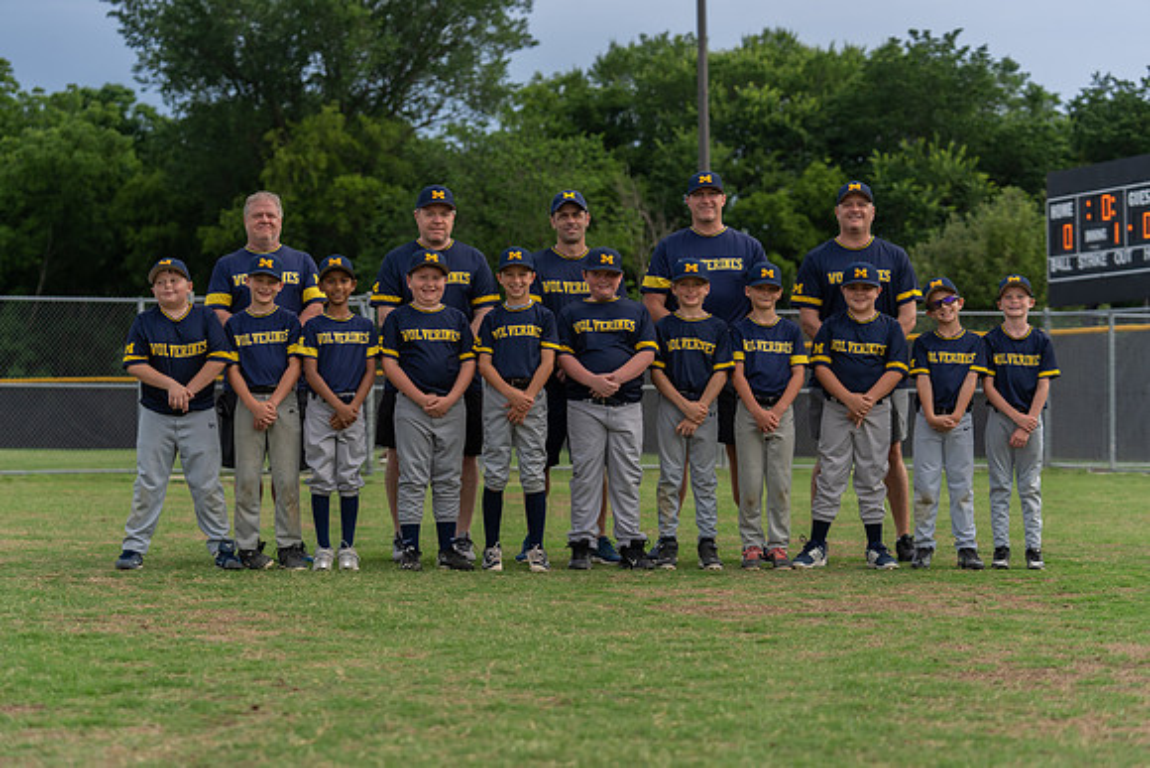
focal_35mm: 82
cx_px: 575
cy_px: 384
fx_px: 2620
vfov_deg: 16.7
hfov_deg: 24.8
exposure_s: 1/320
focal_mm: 82
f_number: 3.5
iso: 200
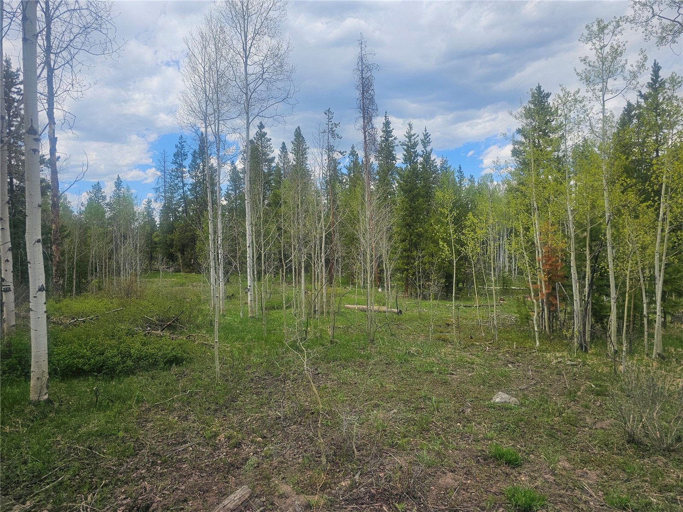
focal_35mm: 23
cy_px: 256
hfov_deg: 73.9
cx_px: 342
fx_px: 454
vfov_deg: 58.9
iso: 20
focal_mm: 6.3
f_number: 1.7
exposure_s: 1/1195
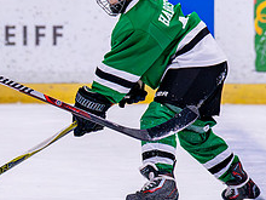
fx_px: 3850
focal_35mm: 501
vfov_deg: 3.0
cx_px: -179
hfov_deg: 3.9
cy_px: 46
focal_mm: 99
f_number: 2.8
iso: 2500
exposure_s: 1/1250
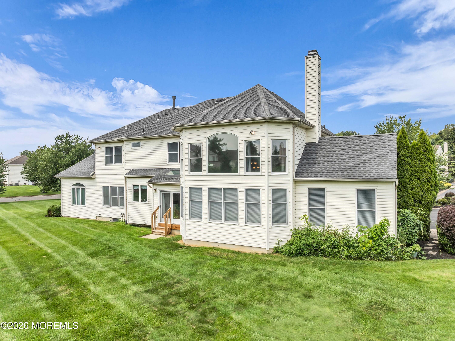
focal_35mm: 24
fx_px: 315
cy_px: 170
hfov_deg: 71.6
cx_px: 228
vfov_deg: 56.8
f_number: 2.8
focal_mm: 12.29
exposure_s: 1/2000
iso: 100
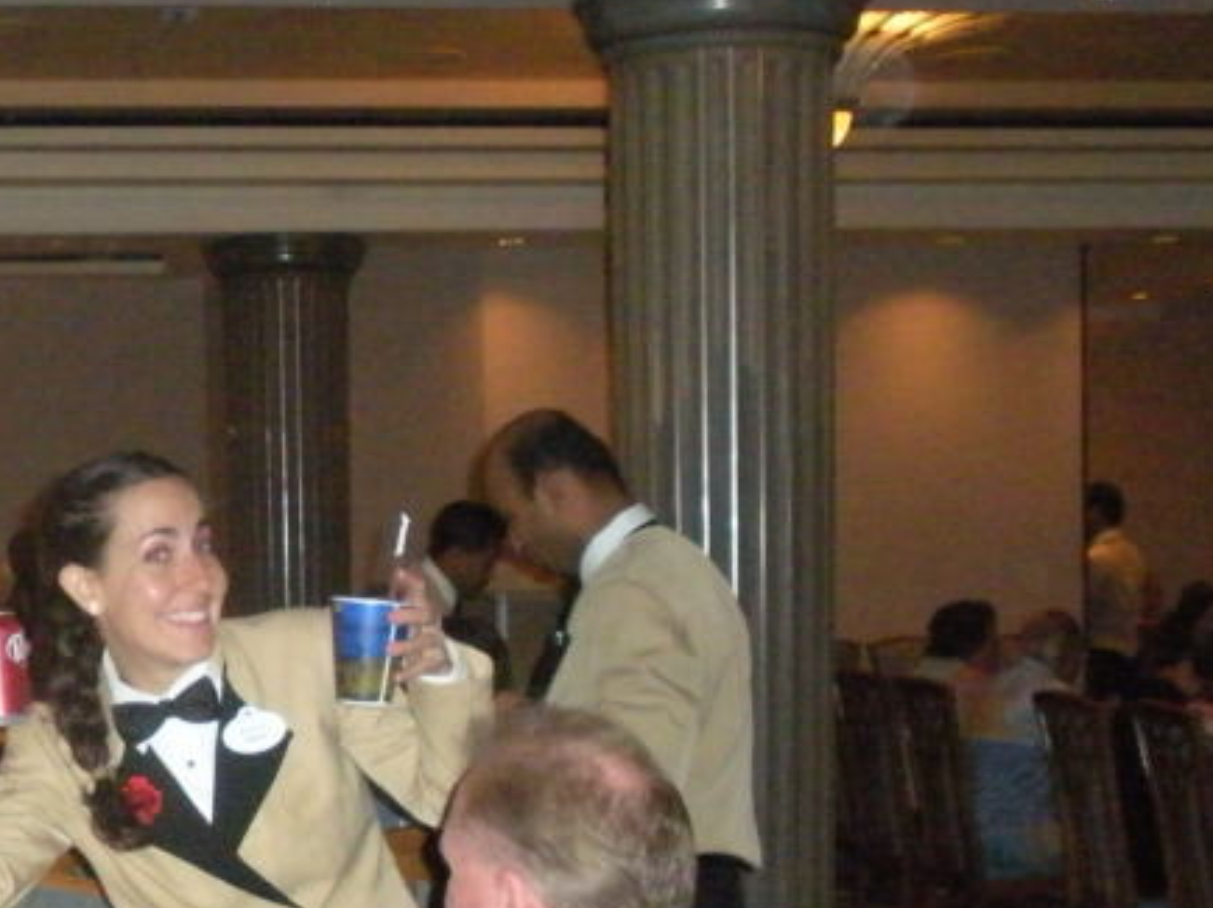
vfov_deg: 17.3
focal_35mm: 85
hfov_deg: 22.4
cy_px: 612
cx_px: 109
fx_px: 2977
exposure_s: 1/60
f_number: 3.5
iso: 800
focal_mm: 6.3
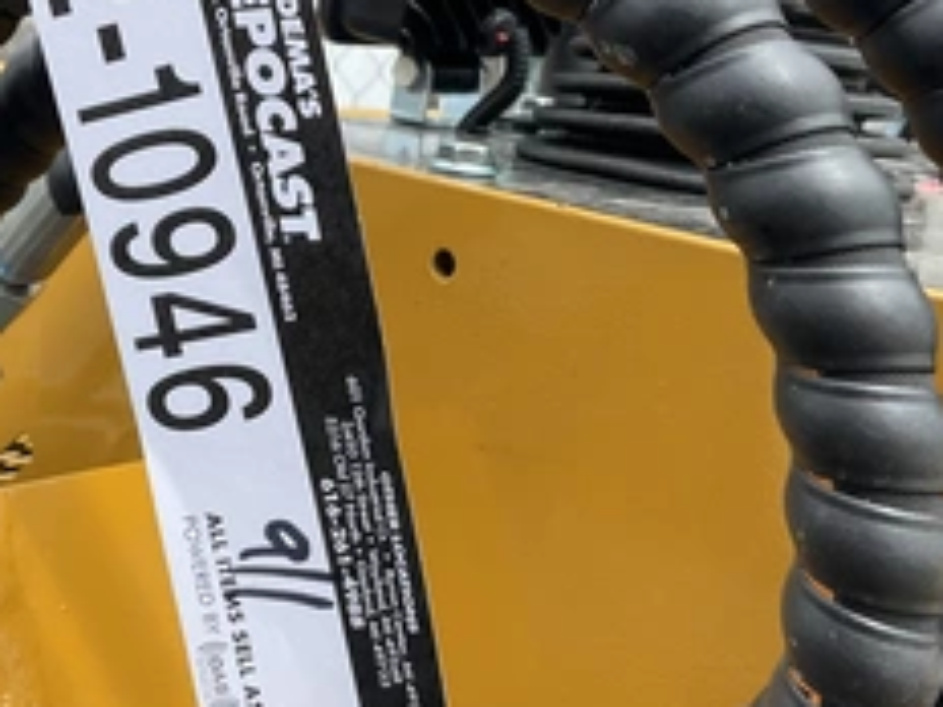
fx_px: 1362
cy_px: 370
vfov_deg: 29.1
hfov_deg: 37.9
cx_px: 333
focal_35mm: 50
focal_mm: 3
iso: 25
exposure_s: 1/719
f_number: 1.8
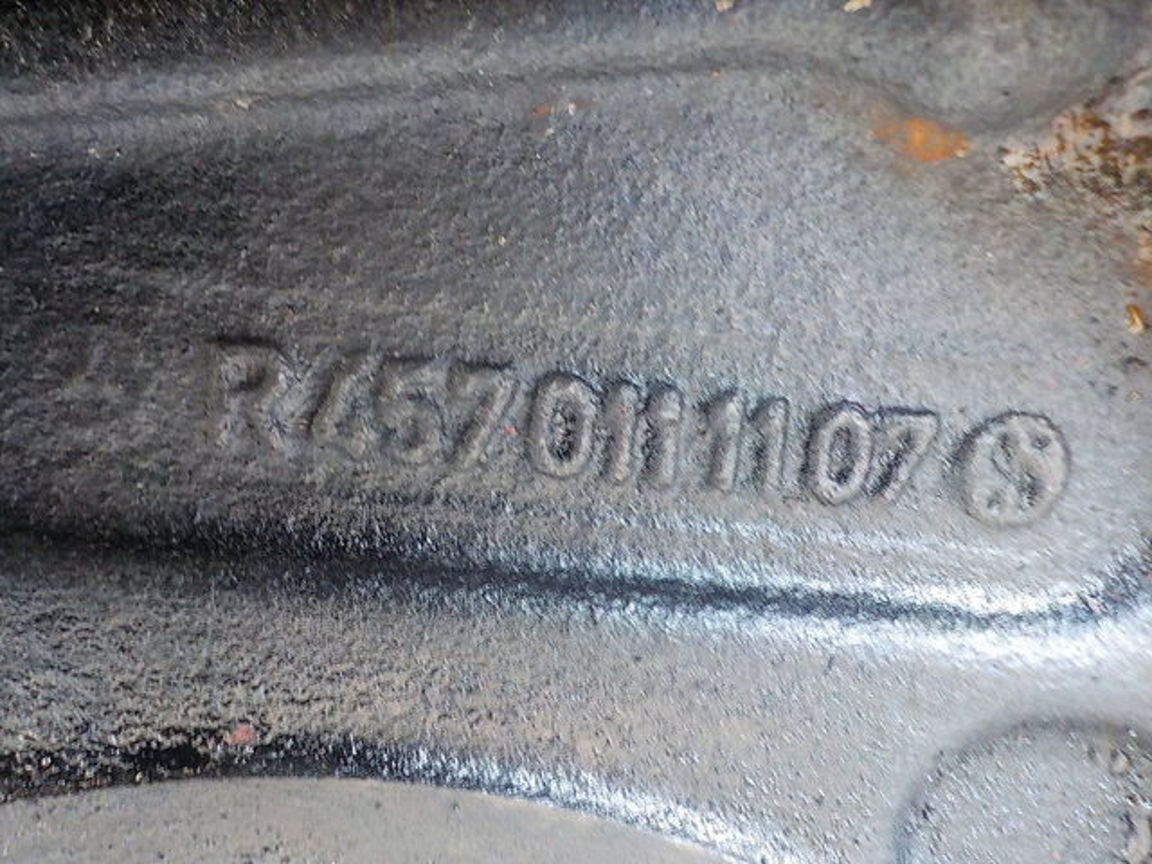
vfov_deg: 46.8
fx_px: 998
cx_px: 576
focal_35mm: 30
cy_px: 432
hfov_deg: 60.0
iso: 400
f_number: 3.3
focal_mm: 4.1
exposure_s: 1/13
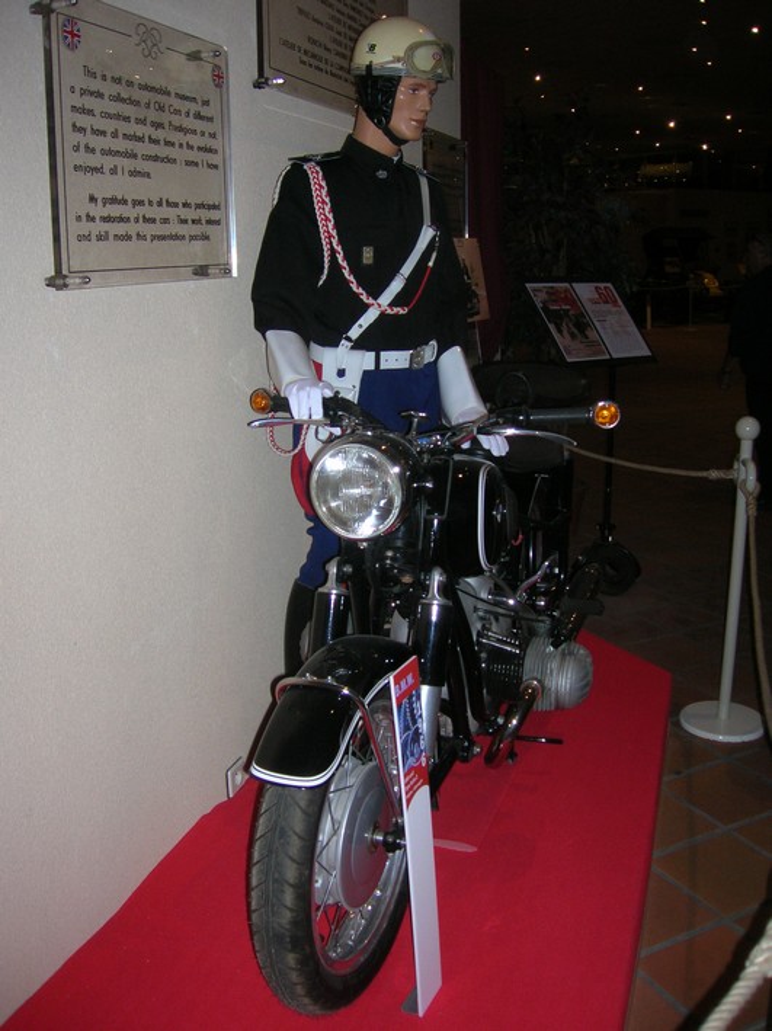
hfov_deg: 41.8
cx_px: 386
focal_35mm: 34
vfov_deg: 54.0
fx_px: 1012
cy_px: 516
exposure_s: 1/60.1
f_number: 2.9
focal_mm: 5.7
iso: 81
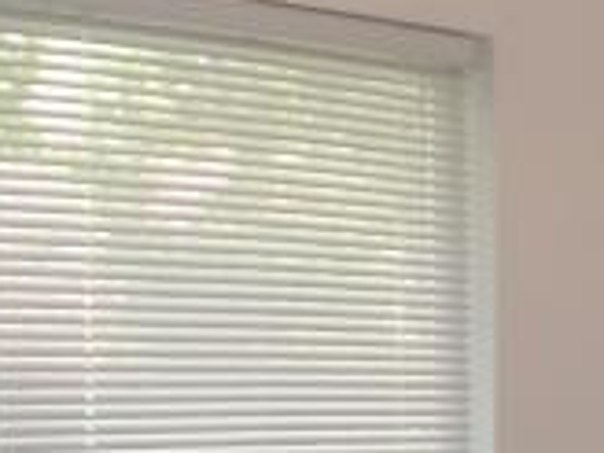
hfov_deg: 13.6
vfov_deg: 10.7
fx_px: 2390
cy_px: 486
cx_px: 906
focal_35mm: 137
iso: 400
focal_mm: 6.3
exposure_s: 1/60
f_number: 3.1
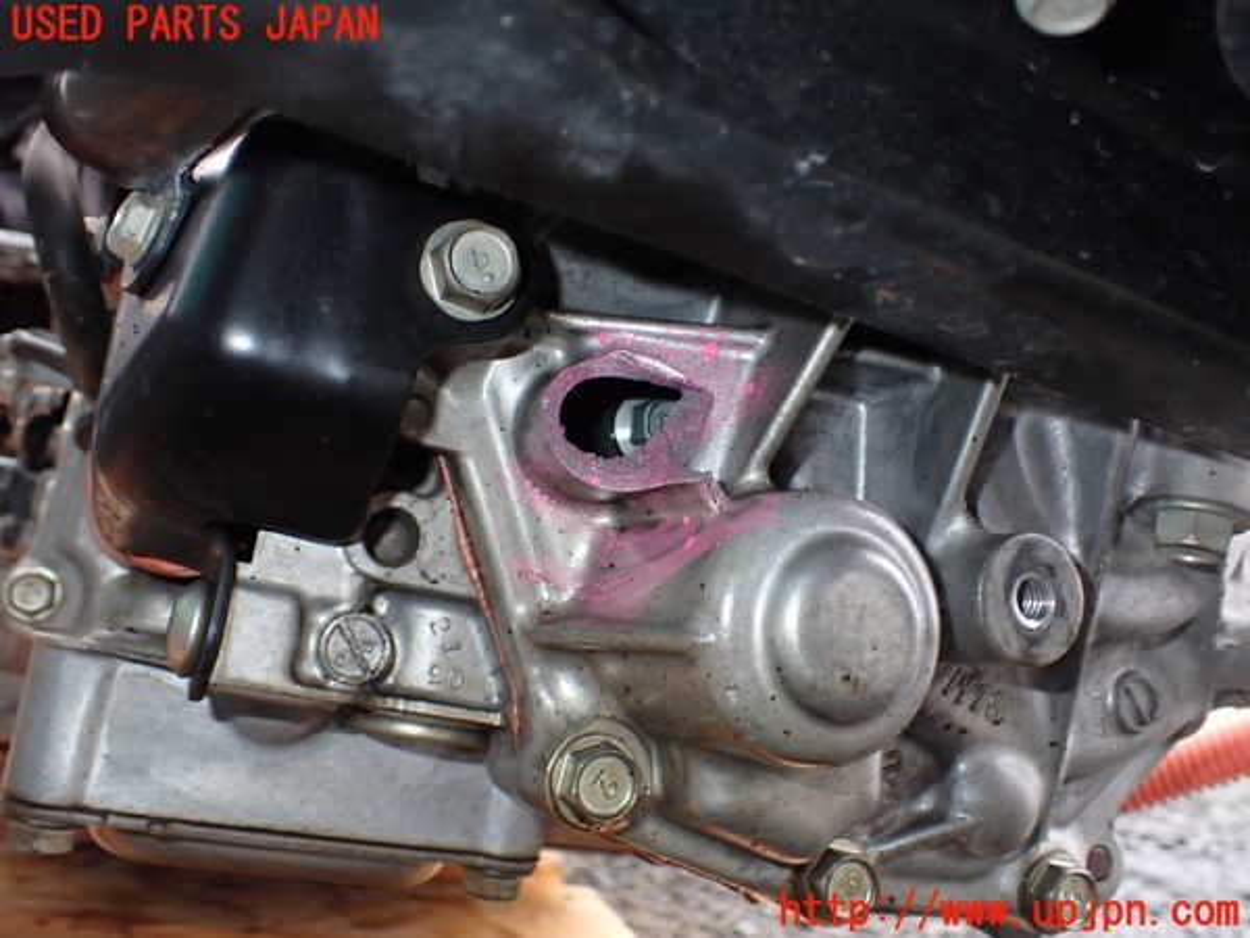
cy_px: 469
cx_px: 625
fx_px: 1083
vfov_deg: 46.8
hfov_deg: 60.0
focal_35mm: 30
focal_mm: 5.4
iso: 320
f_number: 6.3
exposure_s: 1/30
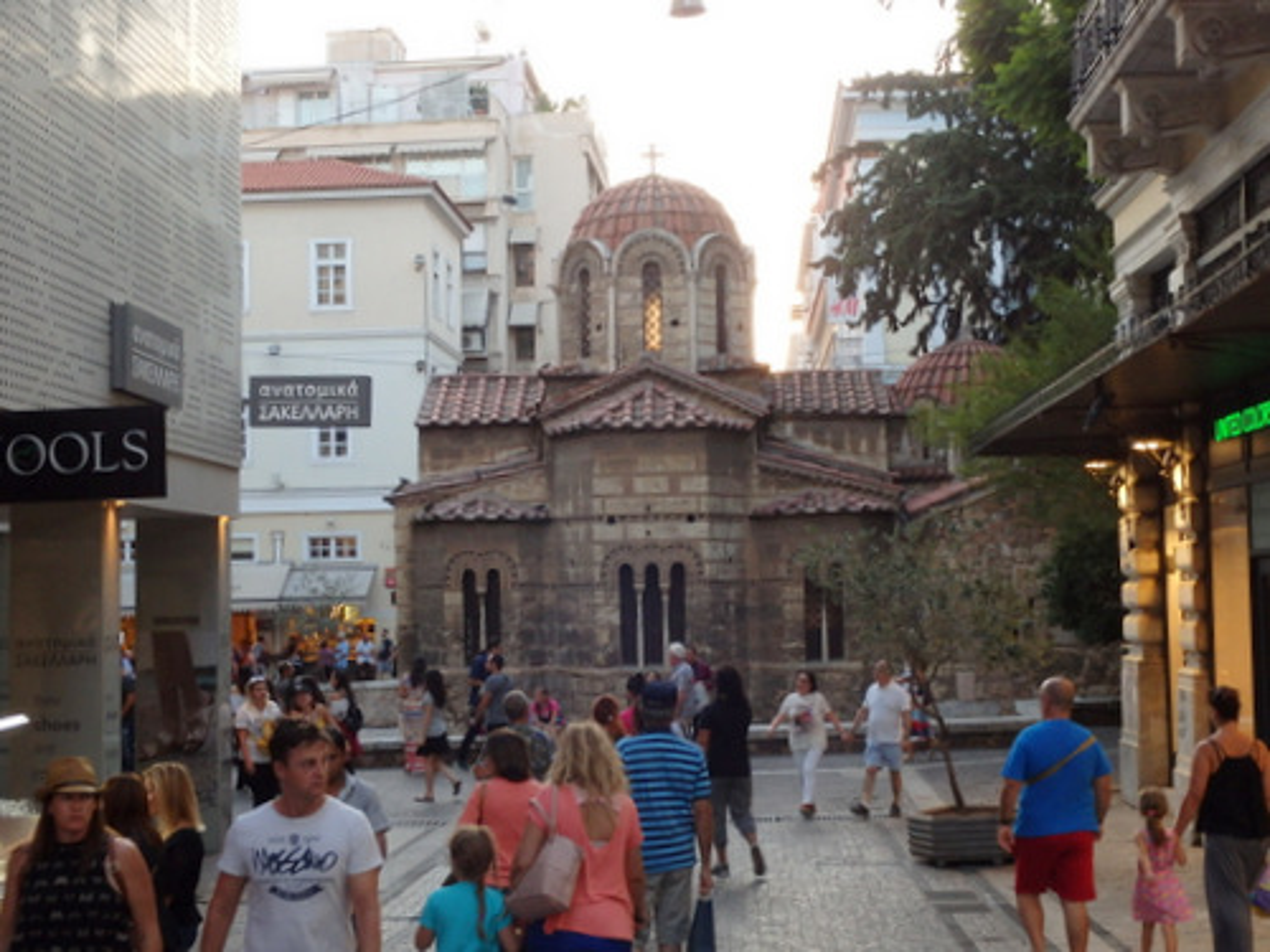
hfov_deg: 38.9
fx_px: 1798
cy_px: 476
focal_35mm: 49
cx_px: 635
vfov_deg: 29.7
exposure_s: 1/50
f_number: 4.9
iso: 320
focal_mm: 8.8
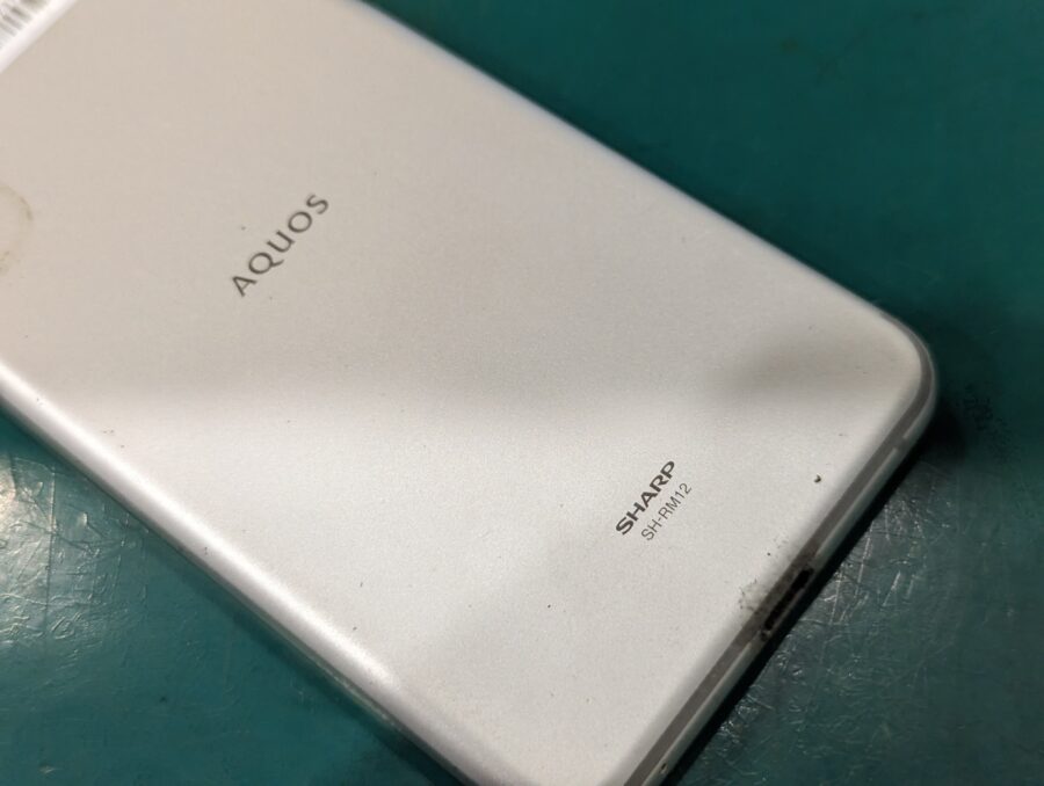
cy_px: 393
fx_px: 1450
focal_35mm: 48
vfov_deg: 30.3
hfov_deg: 39.6
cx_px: 522
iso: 223
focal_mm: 6.81
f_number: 1.85
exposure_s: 1/98.4
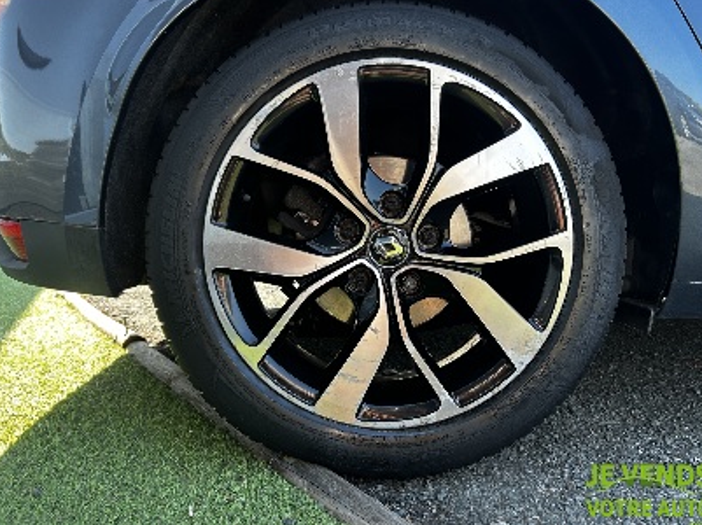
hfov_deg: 65.4
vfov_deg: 51.3
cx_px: 357
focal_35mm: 27
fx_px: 547
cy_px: 257
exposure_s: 1/207
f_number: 1.5
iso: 40
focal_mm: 5.7
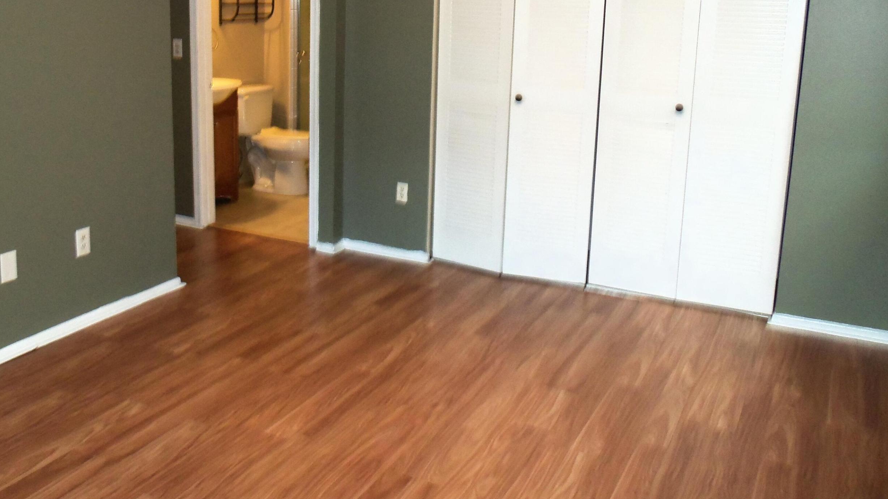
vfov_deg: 31.6
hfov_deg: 53.7
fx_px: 871
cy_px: 153
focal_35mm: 37
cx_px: 370
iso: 125
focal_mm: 5.2
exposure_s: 1/30
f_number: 3.4
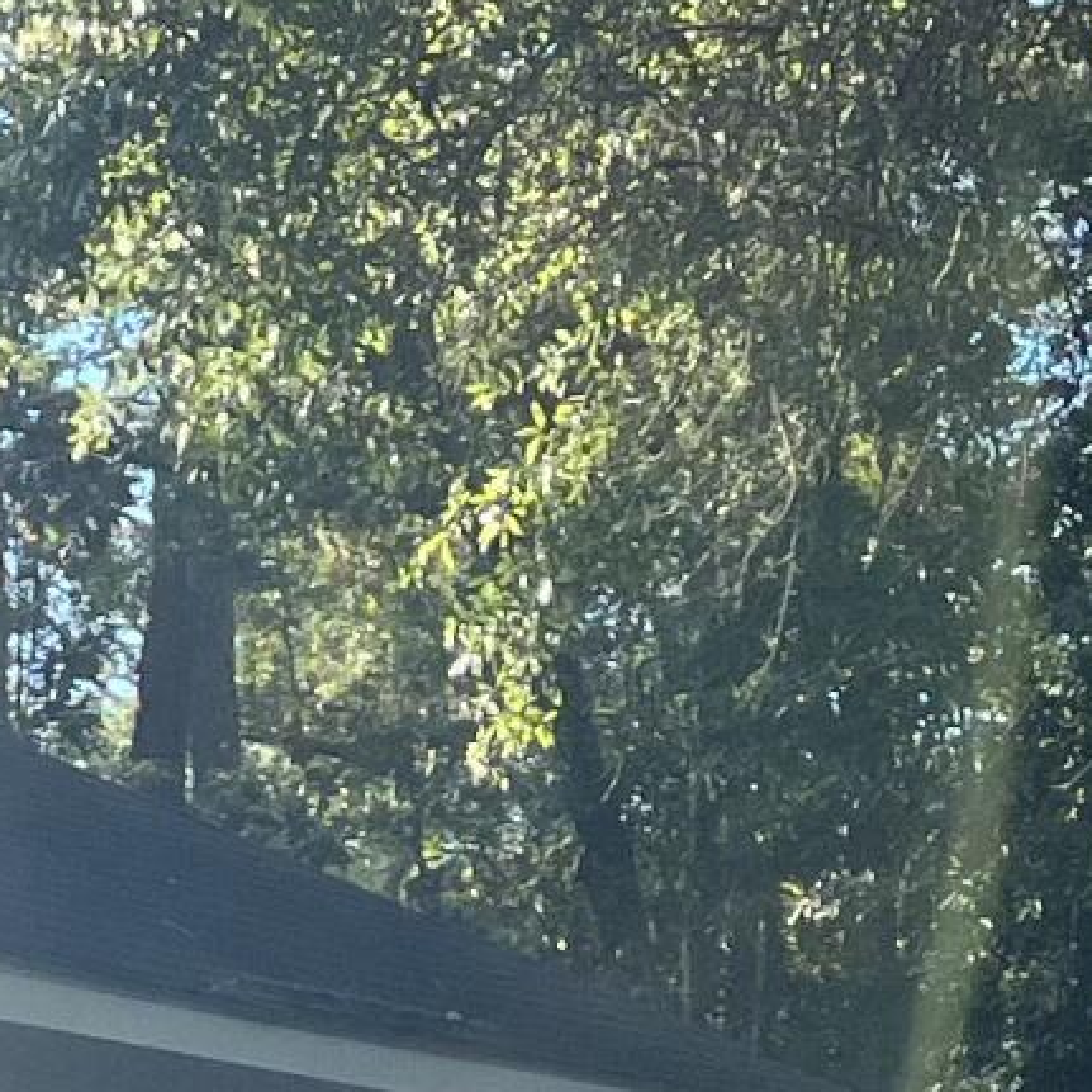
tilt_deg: -1.4
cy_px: 1449
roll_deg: -0.6
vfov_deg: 10.7
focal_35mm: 160
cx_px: -1601
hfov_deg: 9.6
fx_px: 5710
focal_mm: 5.1
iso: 50
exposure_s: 1/2024
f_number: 1.6
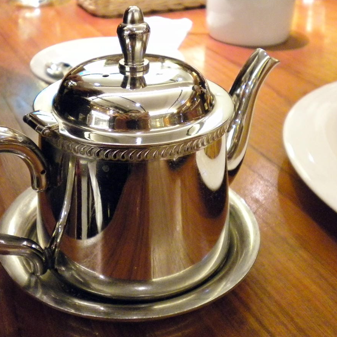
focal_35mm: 49
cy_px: 169
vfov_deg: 34.7
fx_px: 540
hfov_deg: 34.5
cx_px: 132
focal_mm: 7.4
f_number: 3.5
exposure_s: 1/41
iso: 800
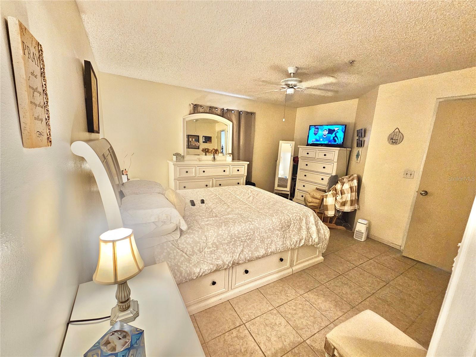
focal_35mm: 13
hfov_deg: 106.2
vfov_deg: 89.9
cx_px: 238
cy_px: 178
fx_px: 179
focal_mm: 2.2
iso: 320
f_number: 2.2
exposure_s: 1/60
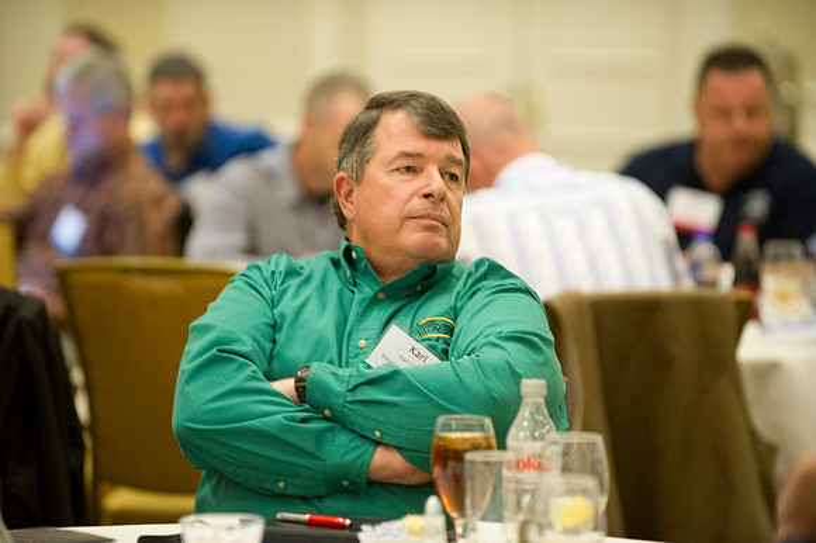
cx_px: 408
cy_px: 272
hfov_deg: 10.3
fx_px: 4531
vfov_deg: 6.9
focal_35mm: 200
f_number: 2.8
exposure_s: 1/60
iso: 3200
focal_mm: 200
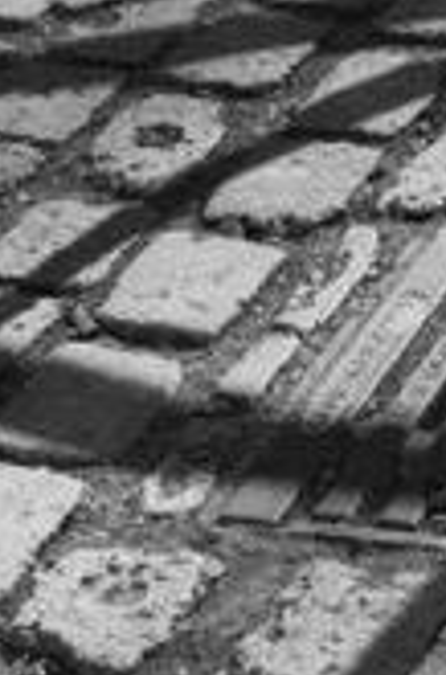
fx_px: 1739
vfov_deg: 21.8
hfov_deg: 13.8
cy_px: 168
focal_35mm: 93
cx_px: 646
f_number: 8
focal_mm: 17
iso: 200
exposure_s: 1/250
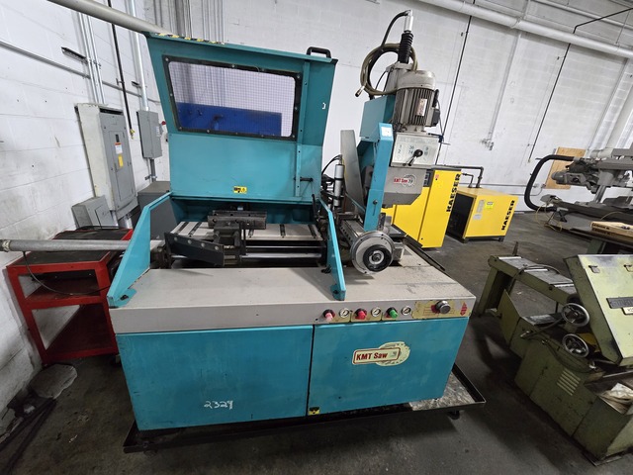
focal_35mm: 13
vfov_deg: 89.9
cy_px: 238
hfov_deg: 106.2
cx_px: 316
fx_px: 238
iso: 800
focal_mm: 2.2
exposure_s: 1/60
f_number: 2.2
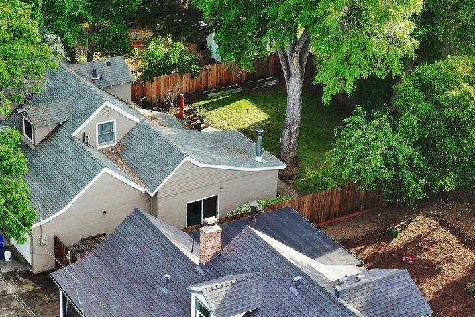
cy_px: 205
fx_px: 1069
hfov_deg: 24.8
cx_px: 123
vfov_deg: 16.8
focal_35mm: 81
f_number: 4
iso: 100
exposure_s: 1/100
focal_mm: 10.26
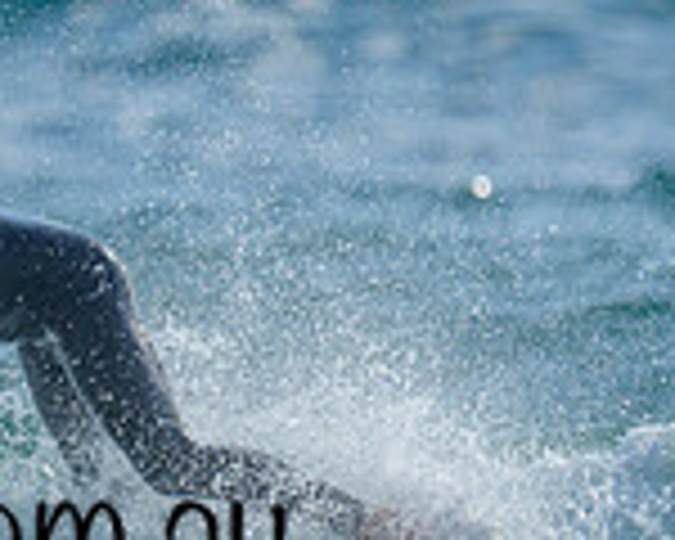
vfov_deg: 0.5
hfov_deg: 0.7
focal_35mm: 2960
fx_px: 59133
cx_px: -212
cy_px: 469
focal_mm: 800
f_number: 6.3
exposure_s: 1/2000
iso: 200
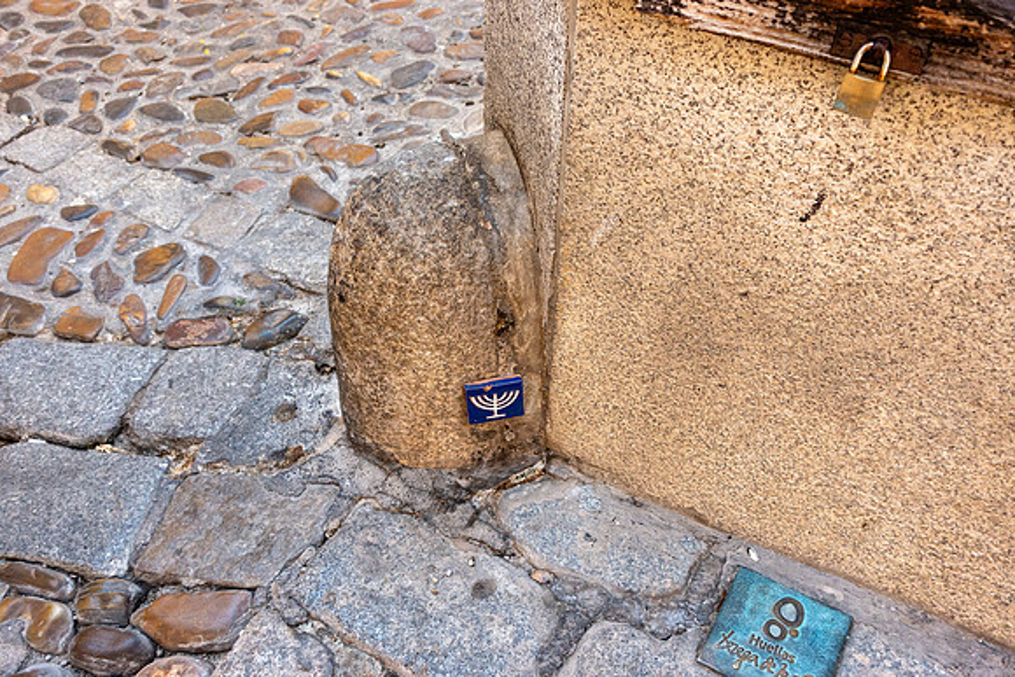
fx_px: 818
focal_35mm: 29
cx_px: 508
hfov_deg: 63.6
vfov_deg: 45.0
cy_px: 338
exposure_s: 1/200
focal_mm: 10.51
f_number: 2.8
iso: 800
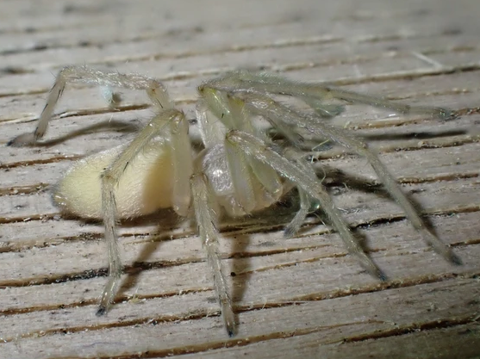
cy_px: 190
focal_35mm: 115
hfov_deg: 17.1
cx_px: 208
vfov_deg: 12.9
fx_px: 1594
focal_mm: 18
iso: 500
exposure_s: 1/80
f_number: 6.3
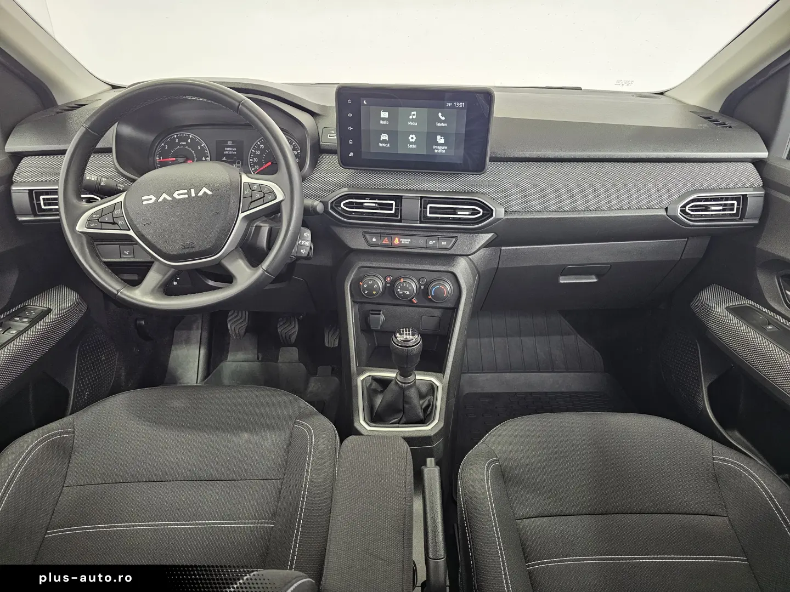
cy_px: 296
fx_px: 525
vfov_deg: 58.9
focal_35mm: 23
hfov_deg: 73.9
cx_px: 395
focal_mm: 6.3
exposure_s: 1/100
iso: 320
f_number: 1.7
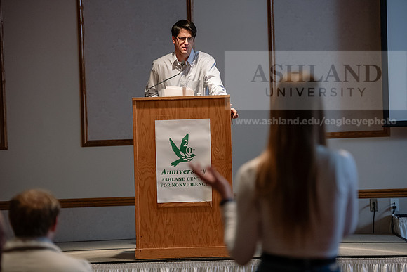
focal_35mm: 122
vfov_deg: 11.2
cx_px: 204
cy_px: 136
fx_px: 1380
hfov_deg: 16.8
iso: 3200
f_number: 3.2
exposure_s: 1/200
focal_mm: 122
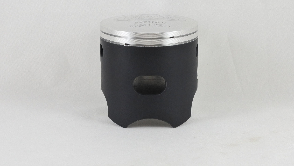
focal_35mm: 46
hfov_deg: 44.6
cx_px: 149
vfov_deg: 26.0
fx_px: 359
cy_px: 72
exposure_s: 1/125
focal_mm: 16.1
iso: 450
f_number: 4.5
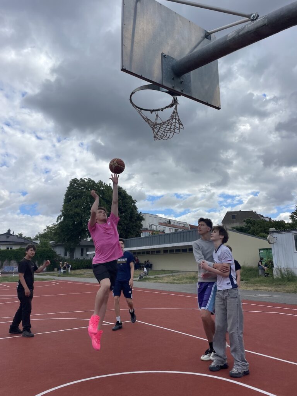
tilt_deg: +14.8
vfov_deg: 67.3
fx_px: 297
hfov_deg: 53.1
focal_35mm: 26
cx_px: 148
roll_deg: +1.7
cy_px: 198
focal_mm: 4.2
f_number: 1.6
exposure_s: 1/4464
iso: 32
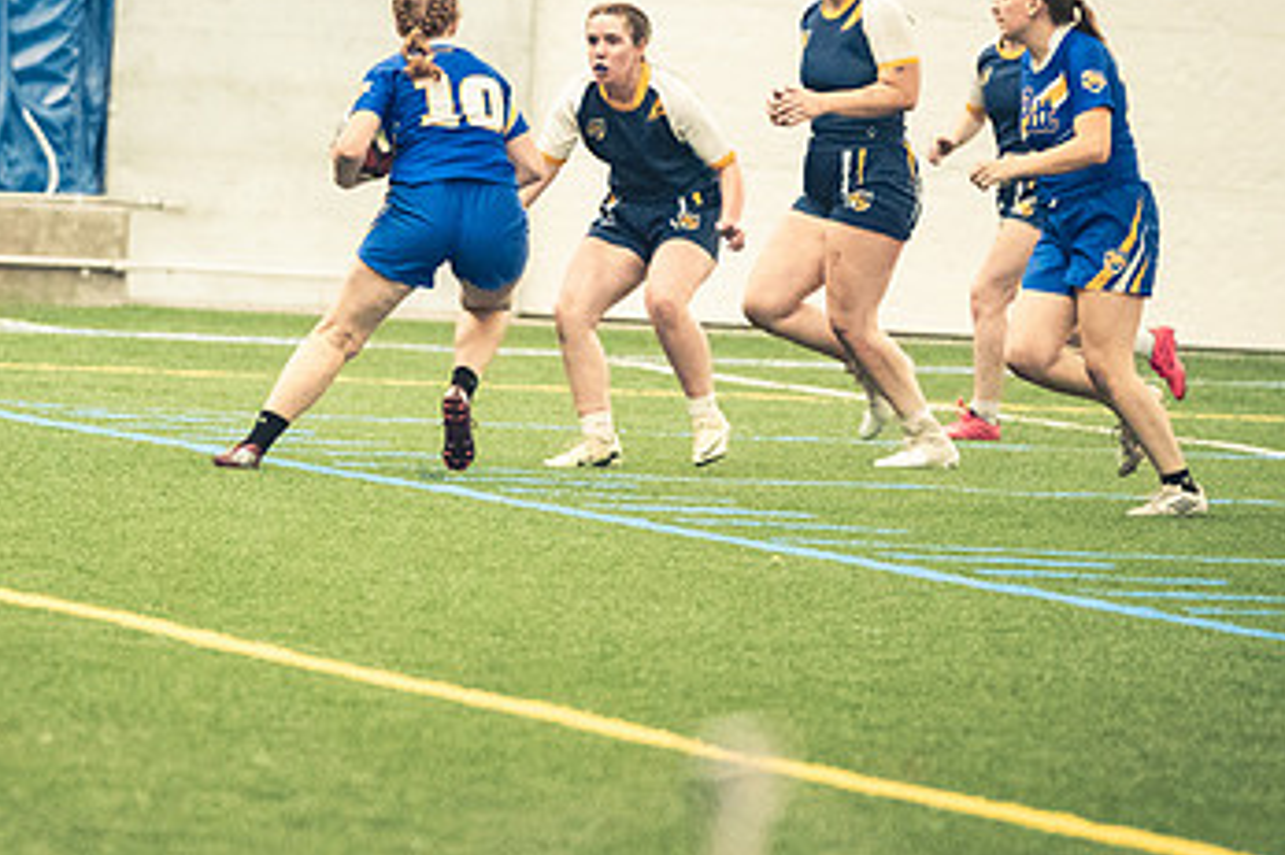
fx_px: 17909
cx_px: 263
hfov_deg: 4.1
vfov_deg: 2.7
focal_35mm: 502
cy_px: 366
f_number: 2.8
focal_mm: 200
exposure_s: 1/500
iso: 12800
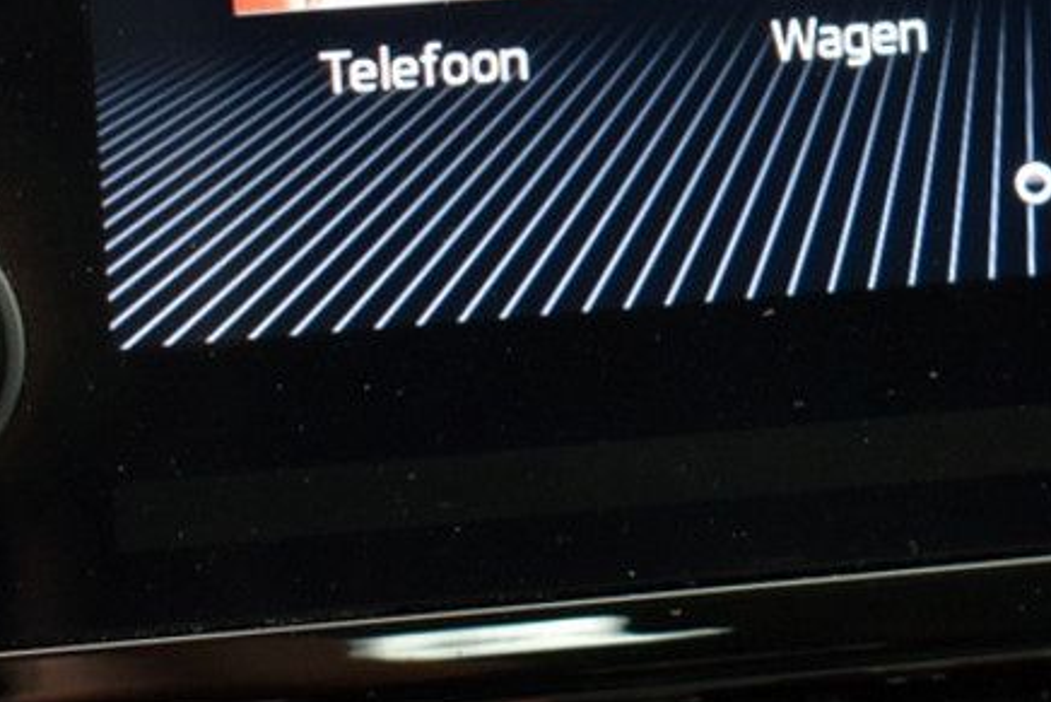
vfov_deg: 7.4
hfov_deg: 11.2
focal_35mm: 183
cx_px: 858
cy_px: -206
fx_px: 5344
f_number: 4.8
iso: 720
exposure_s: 1/60
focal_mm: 38
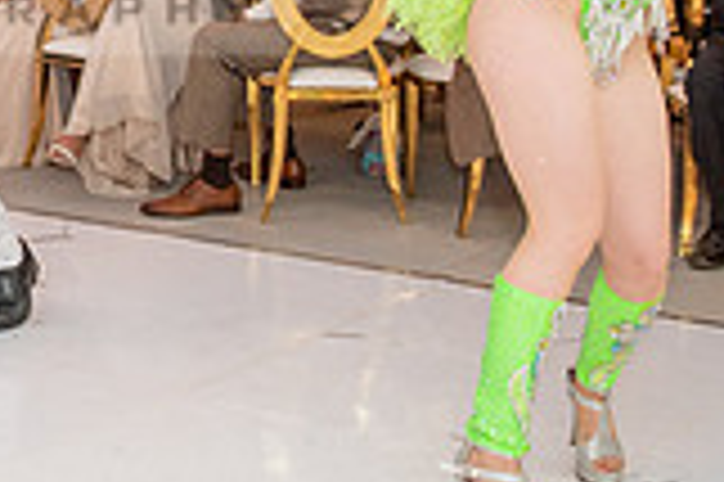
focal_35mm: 112
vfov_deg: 12.0
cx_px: -90
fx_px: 2250
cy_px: -52
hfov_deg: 17.6
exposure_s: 1/160
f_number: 2.8
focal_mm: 31
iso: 1000
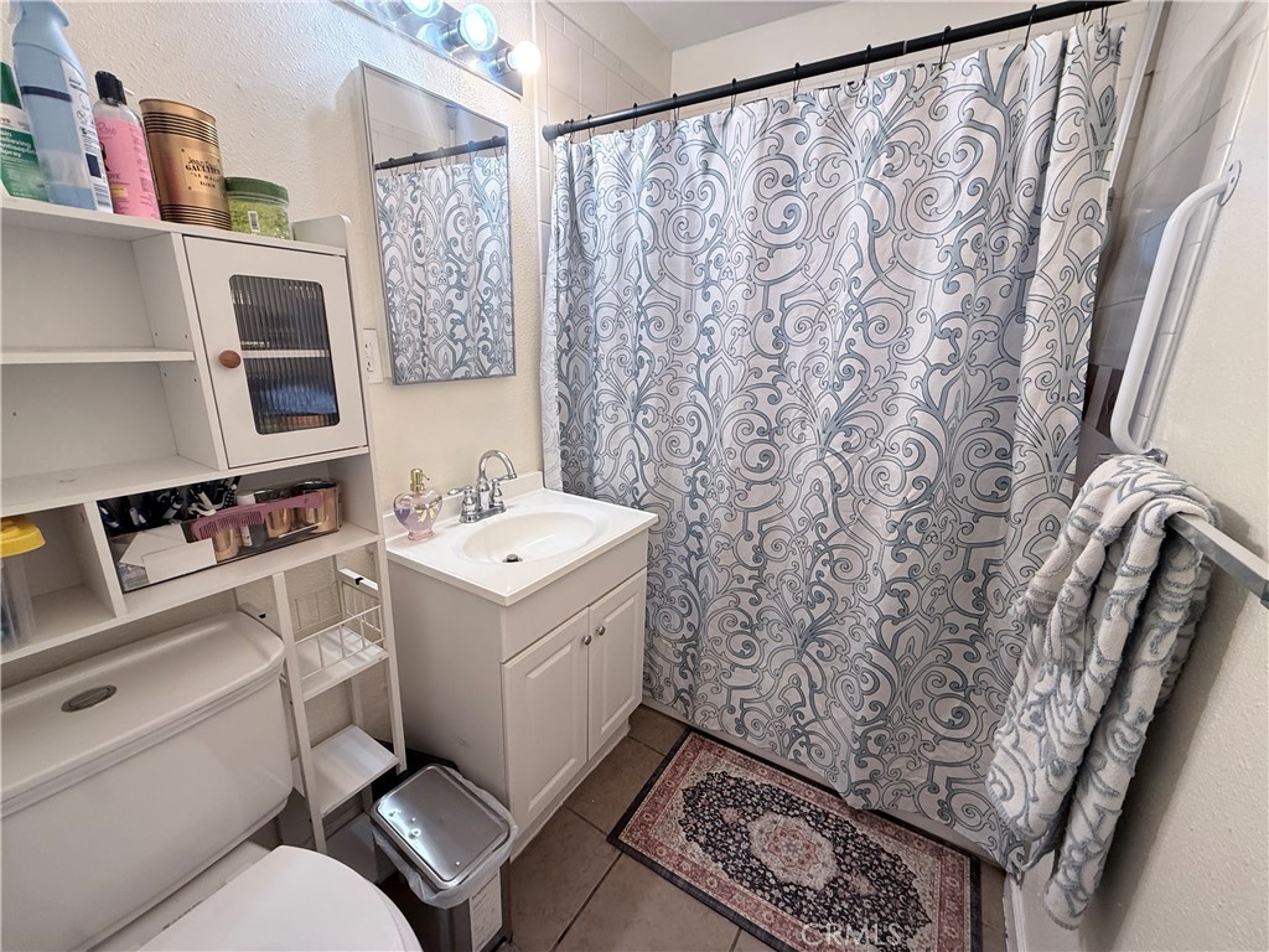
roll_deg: -1.6
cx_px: 634
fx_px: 513
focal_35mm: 14
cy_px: 476
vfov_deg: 85.7
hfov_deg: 102.1
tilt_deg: -15.0
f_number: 2.2
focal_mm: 2.22
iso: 125
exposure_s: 1/120
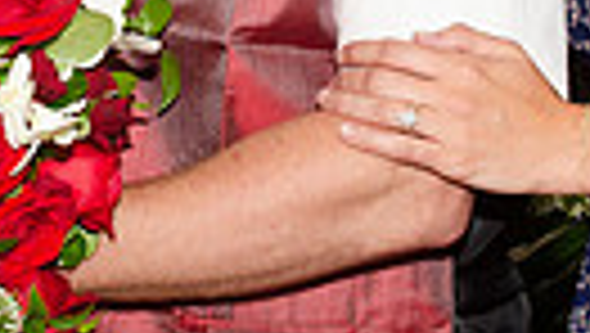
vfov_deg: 5.6
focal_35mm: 215
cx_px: 207
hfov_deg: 10.0
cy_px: -202
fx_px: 3367
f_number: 5.6
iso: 400
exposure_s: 1/250
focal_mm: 31
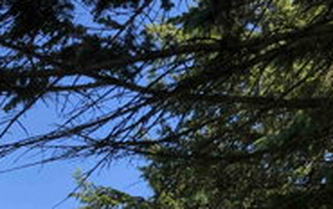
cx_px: -20
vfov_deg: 14.8
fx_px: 745
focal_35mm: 82
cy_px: 312
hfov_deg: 23.8
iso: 20
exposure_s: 1/1453
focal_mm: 3.99
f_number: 1.8
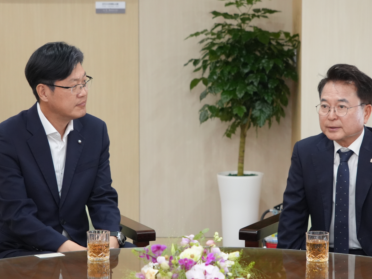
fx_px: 1032
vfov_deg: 15.4
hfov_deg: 20.4
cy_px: 136
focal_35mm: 96
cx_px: 214
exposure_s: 1/250
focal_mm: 70
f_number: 5.6
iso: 3200
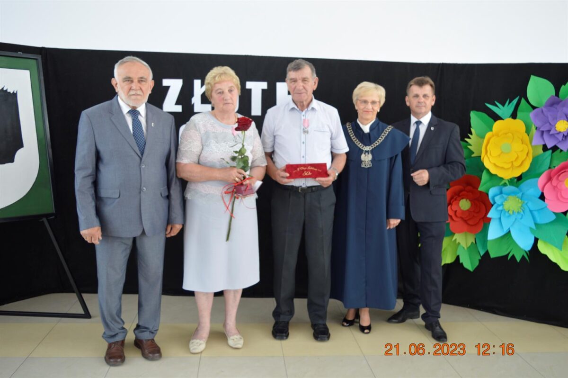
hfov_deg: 57.3
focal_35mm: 33
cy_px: 189
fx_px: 520
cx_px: 284
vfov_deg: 39.9
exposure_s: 1/60
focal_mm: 22
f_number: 4
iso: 400
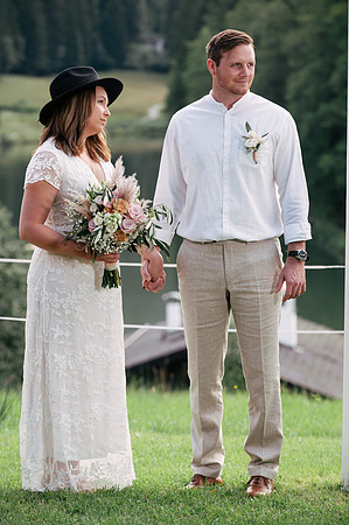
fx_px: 2259
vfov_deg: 13.3
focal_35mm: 155
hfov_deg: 8.8
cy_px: 262
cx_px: 174
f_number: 6.3
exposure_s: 1/200
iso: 320
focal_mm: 155
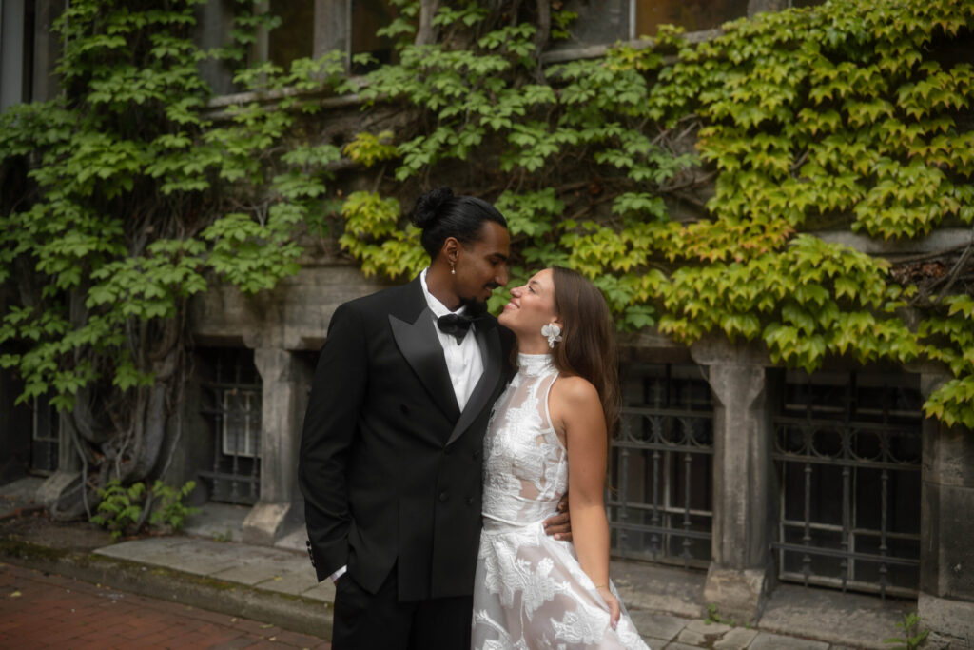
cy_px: 325
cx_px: 487
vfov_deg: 37.9
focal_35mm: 35
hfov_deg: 54.4
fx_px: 947
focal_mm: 35
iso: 200
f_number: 2.2
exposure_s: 1/125
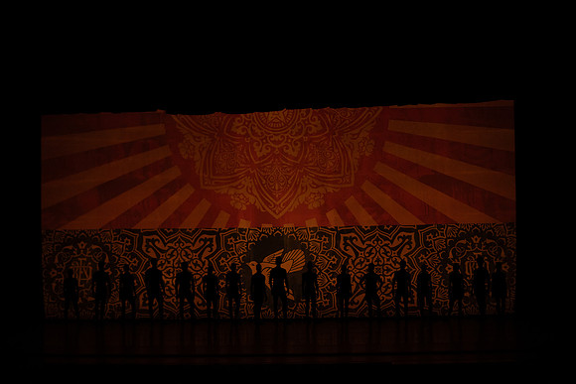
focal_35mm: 70
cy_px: 192
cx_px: 288
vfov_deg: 19.5
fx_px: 1120
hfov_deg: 28.8
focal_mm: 70
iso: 3200
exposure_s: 1/500
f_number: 5
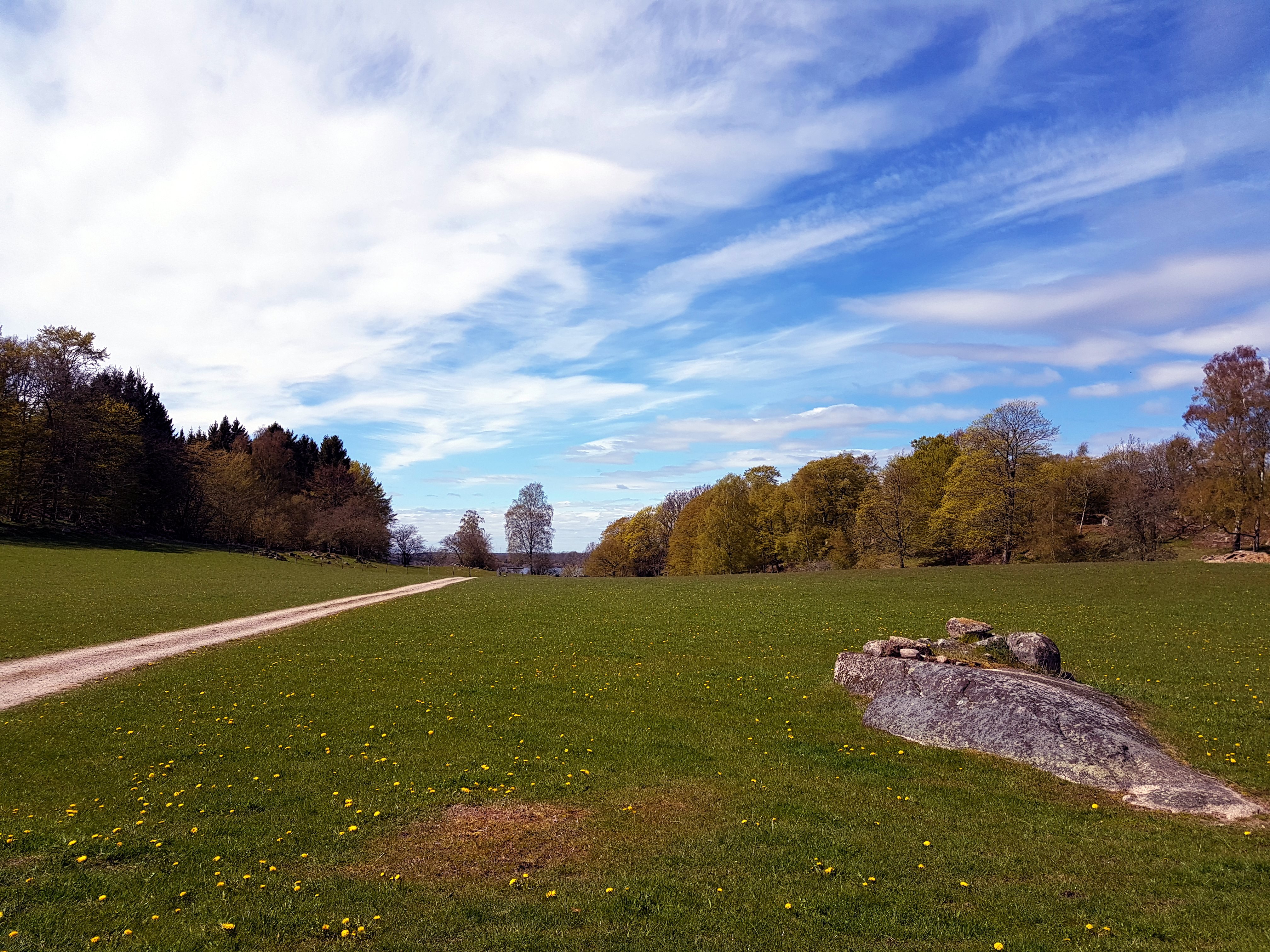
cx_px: 635
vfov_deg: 53.1
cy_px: 476
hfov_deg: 67.3
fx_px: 954
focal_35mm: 26
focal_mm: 4.2
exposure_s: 1/3120
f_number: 1.7
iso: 40
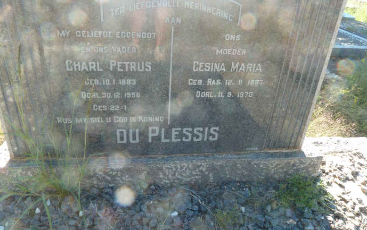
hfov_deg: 68.4
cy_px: 105
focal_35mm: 27
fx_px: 270
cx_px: 181
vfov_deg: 46.0
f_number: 6.3
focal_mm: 4.1
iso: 100
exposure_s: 1/30
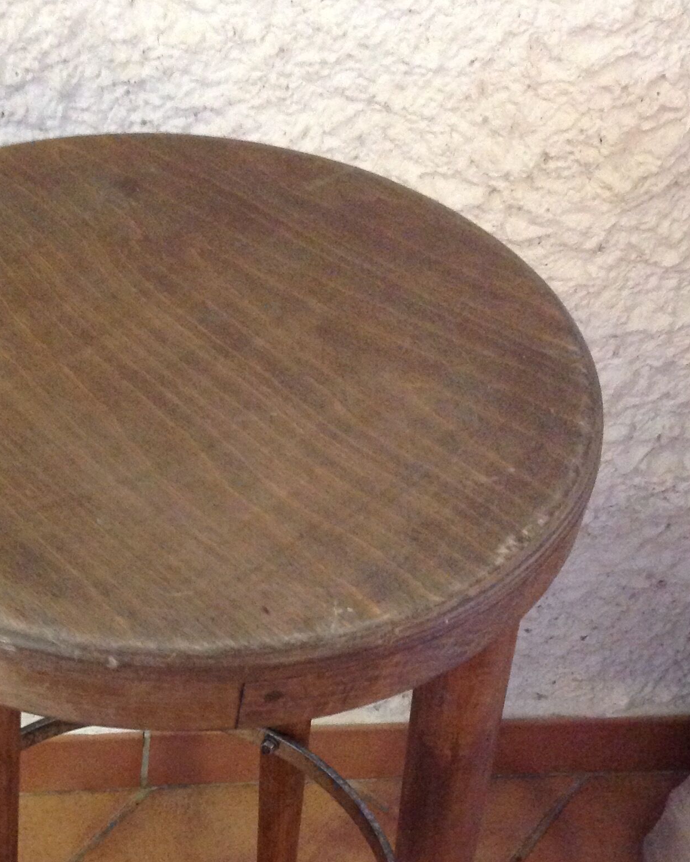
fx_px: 1455
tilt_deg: -45.4
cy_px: 577
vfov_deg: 32.7
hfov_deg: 26.3
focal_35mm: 57
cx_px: 162
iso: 500
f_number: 2.4
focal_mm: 4.28
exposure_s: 1/15
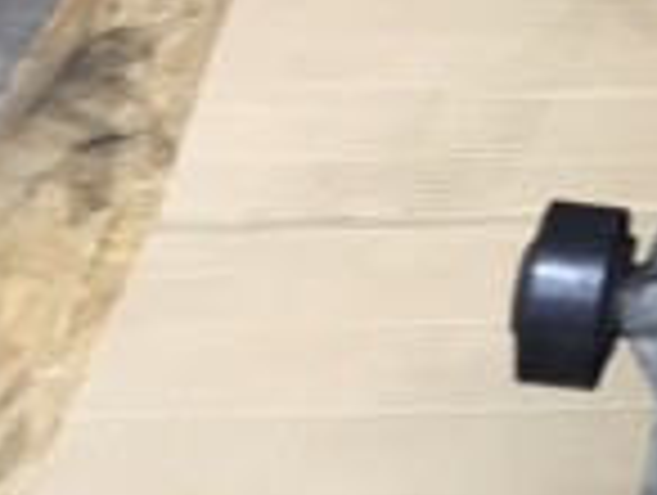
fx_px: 2414
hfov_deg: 13.3
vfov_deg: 11.4
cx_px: 1314
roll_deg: +0.3
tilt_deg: -40.6
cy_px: -117
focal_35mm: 127
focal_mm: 4.15
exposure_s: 1/33
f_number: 2.2
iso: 80
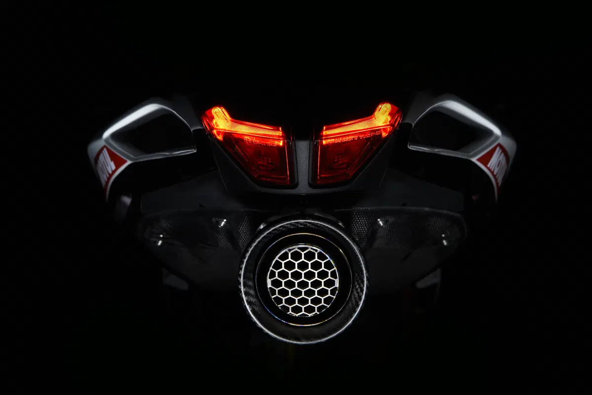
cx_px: 296
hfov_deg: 28.8
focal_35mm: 70
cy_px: 198
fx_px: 1151
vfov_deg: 19.5
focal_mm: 70
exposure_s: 1/4
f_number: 16
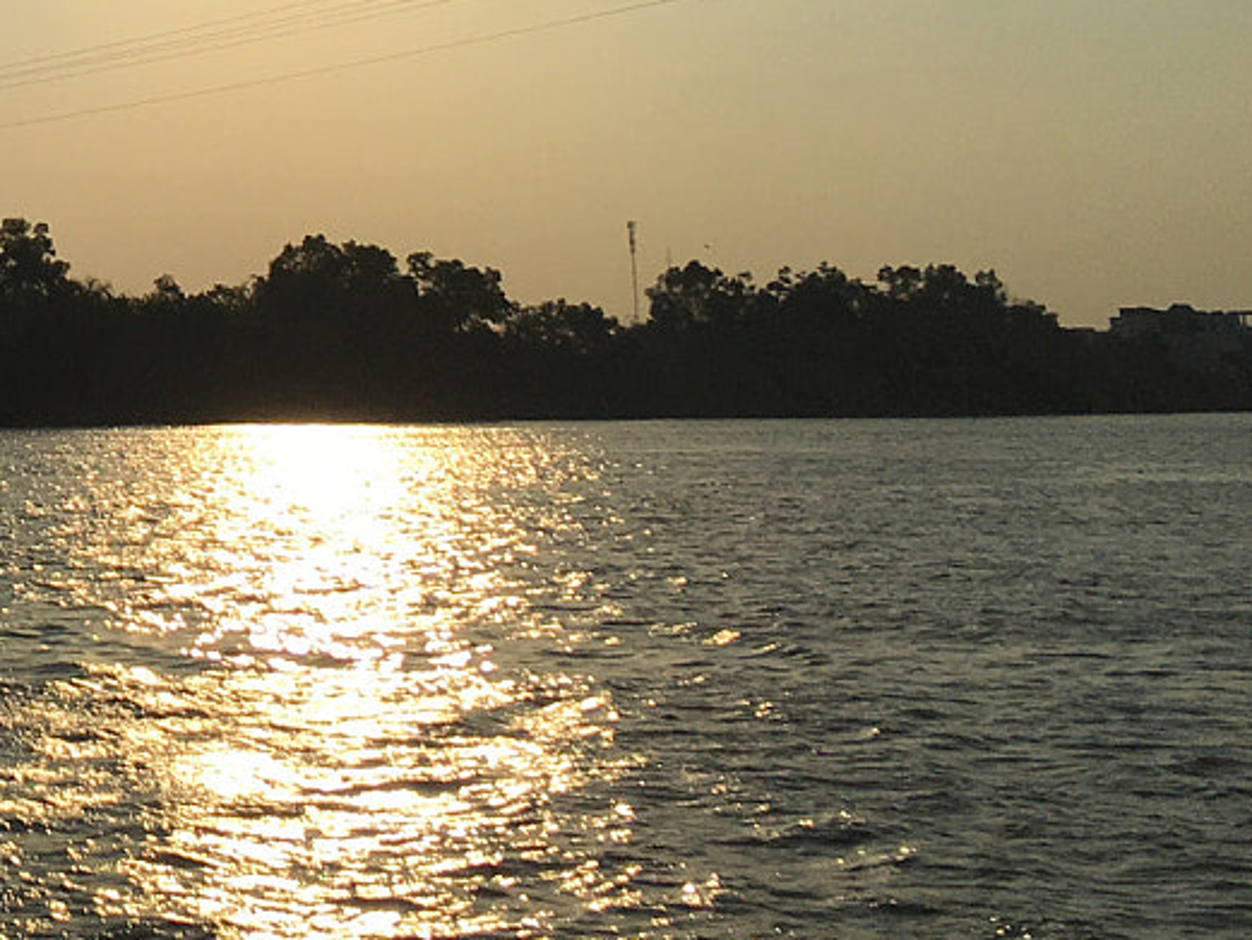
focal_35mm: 89
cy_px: -147
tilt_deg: +9.9
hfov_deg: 19.8
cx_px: -469
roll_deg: -0.2
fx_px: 3220
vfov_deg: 16.0
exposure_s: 1/19231
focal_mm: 4.15
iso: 25
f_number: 2.2
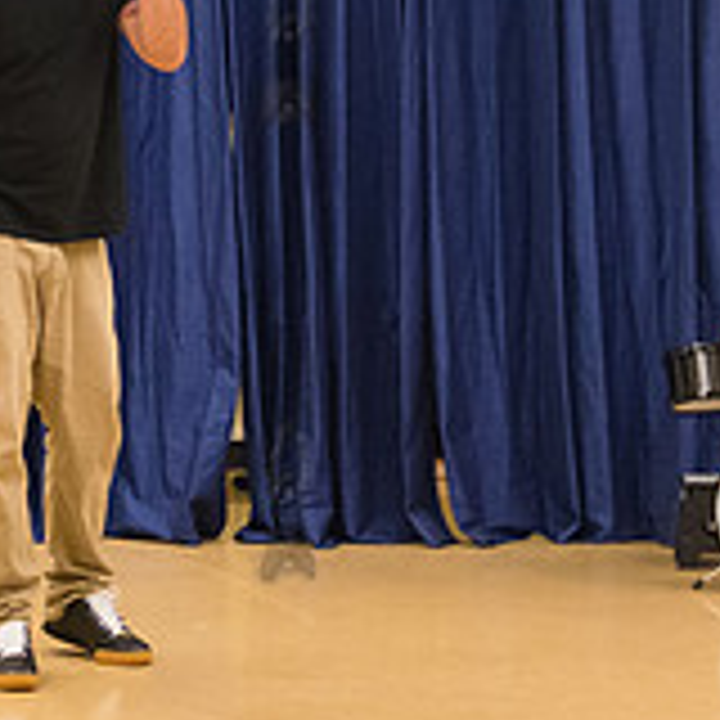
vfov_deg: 13.4
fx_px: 3036
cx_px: 35
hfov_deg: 13.4
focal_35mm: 129
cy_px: 63
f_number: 2.2
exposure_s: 1/800
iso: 4000
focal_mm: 35
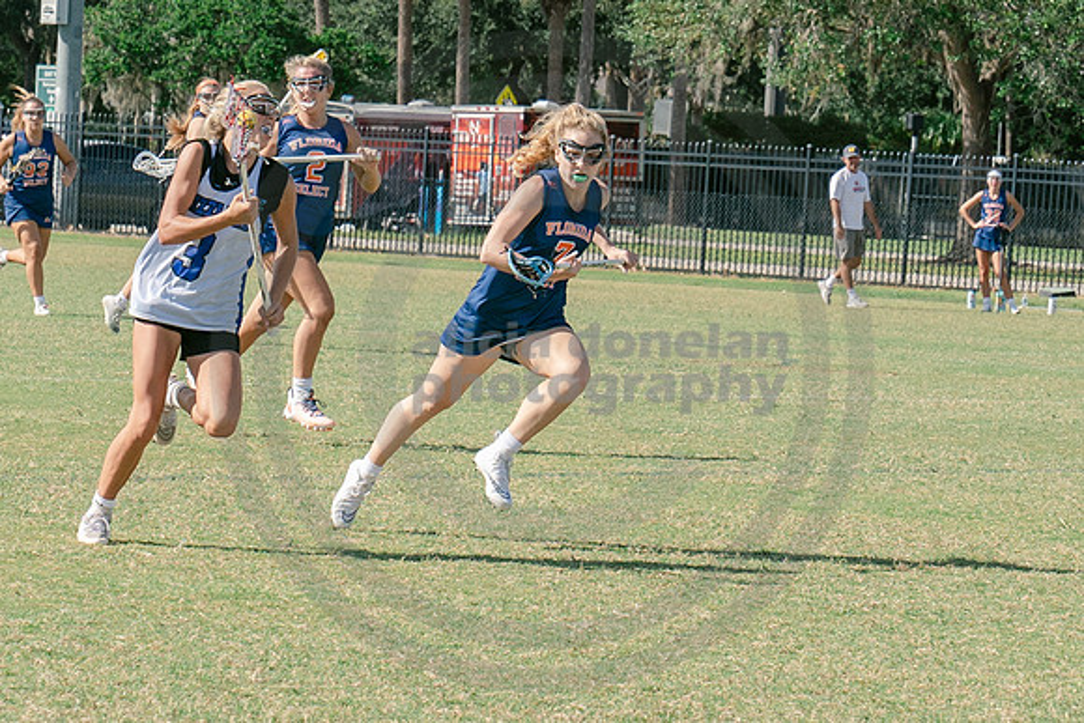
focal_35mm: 222
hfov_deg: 9.3
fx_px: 6684
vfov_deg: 6.2
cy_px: 370
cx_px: 603
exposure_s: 1/1000
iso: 250
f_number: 5.6
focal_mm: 70
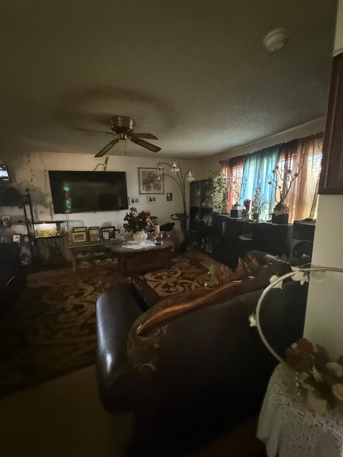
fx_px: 185
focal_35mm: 14
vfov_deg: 102.1
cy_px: 228
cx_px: 172
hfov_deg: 85.7
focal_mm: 2.22
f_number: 2.2
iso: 2000
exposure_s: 1/30
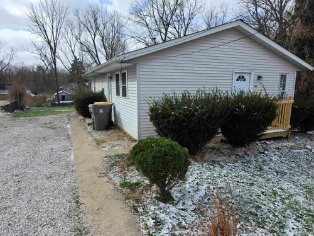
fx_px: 209
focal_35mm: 23
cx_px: 157
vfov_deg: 58.9
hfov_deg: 73.9
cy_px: 118
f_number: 1.7
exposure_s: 1/3381
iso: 80
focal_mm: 6.3
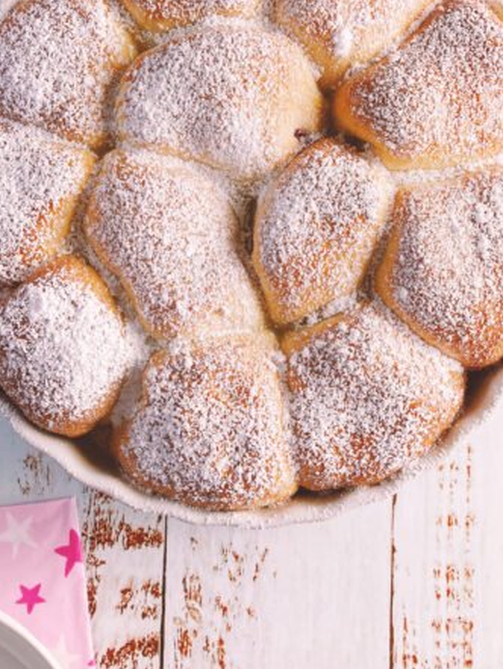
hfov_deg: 37.7
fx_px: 736
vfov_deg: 48.6
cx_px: 242
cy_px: 257
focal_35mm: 38
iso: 64
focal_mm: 3.99
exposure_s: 1/100
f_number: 1.8
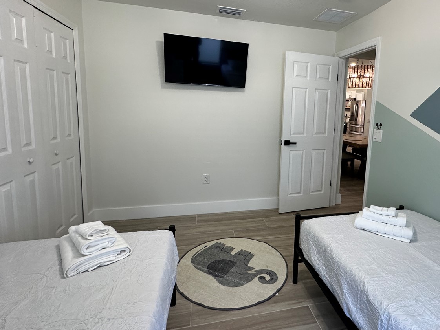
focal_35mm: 20
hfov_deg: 80.5
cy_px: 139
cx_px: 270
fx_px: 254
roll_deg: -2.2
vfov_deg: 65.6
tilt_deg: -6.8
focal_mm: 2.22
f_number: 2.2
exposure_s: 1/120
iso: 200
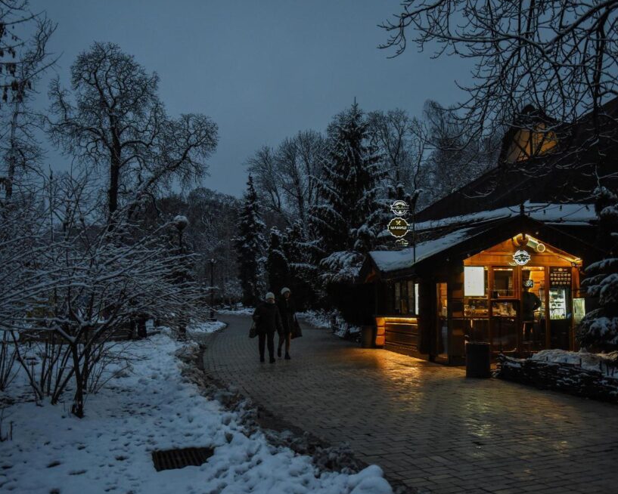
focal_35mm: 40
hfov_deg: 45.8
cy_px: 252
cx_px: 315
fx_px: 732
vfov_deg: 37.3
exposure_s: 1/320
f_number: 2.8
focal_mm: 34
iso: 2000
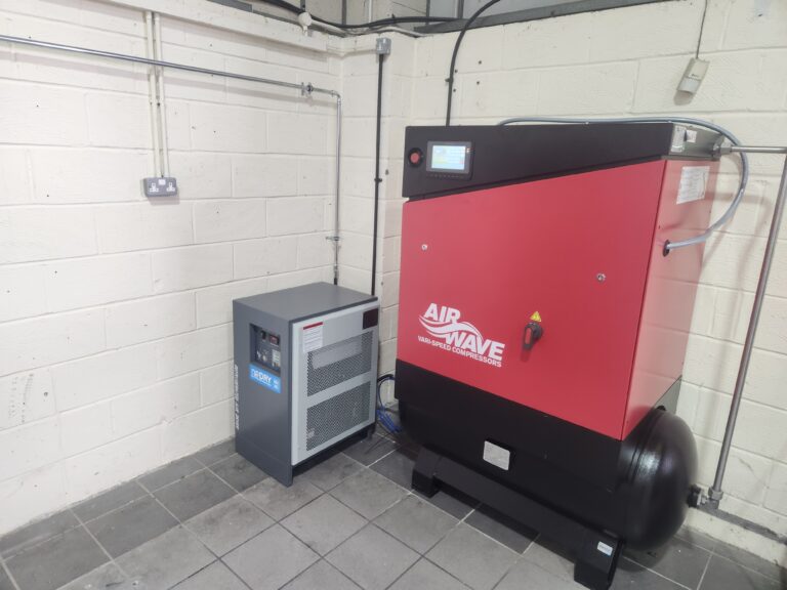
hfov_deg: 73.9
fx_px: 523
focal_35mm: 23
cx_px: 394
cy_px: 295
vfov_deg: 58.9
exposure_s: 1/100
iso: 160
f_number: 1.8
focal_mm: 5.4
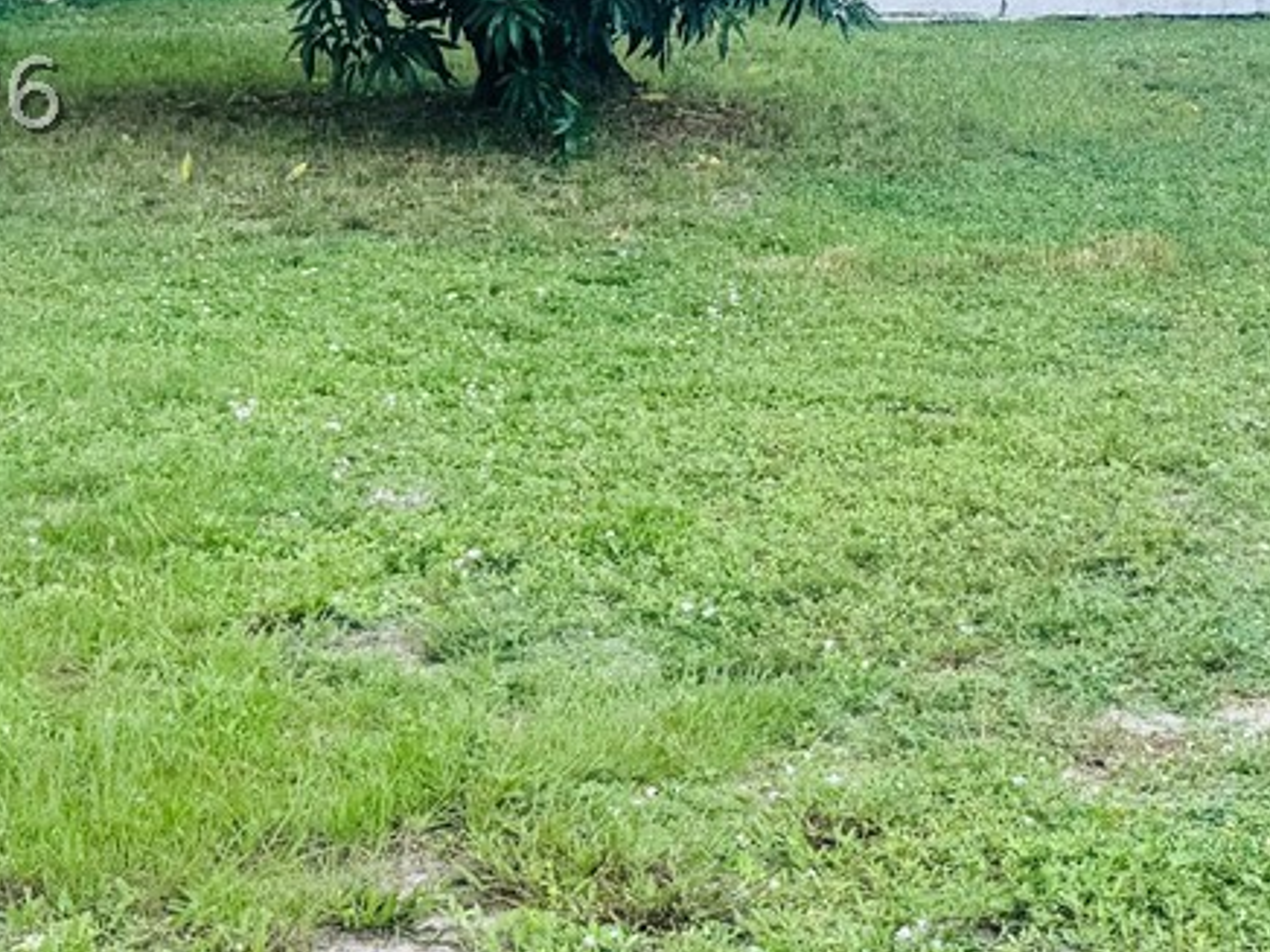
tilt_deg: -4.7
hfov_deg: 22.1
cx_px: 955
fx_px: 3229
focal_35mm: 88
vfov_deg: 16.6
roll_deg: +0.2
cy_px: 93
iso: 80
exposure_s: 1/980
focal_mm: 6.76
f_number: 1.78
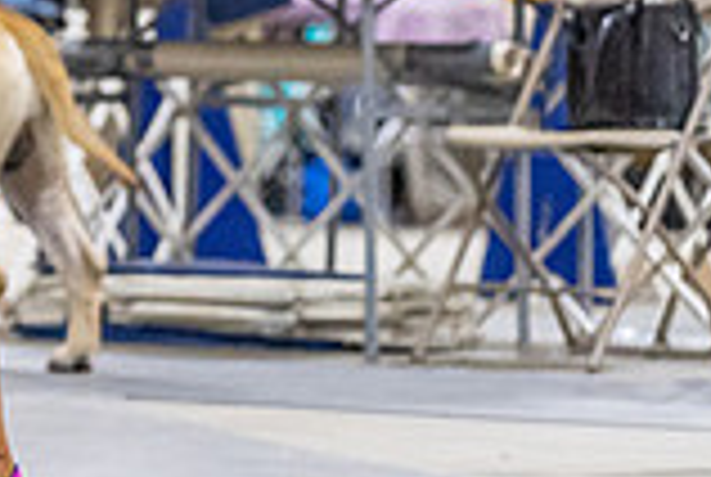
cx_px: -369
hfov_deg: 4.8
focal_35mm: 425
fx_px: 8409
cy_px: -124
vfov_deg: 3.2
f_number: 3.2
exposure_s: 1/320
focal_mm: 116
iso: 6400
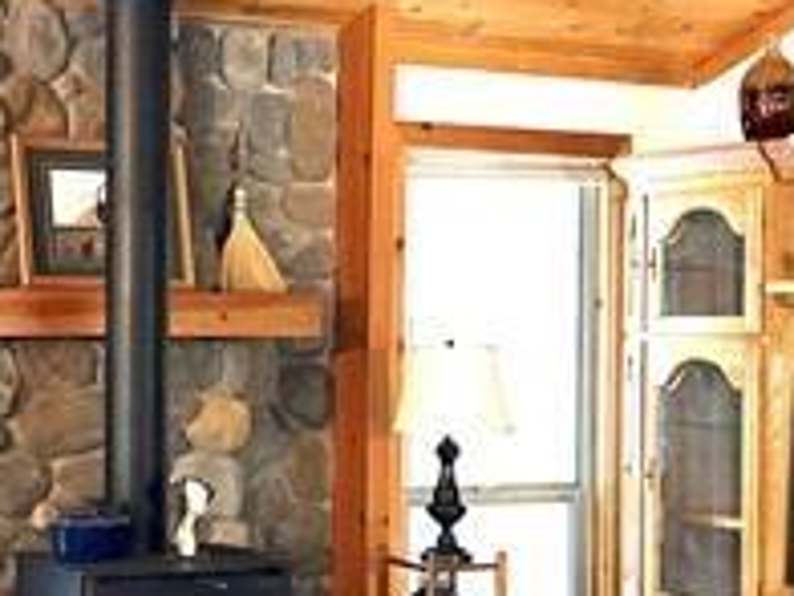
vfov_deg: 17.4
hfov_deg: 22.7
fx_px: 1950
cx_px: 162
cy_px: 349
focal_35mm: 85
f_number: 1.6
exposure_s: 1/60
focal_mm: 5.96
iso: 500
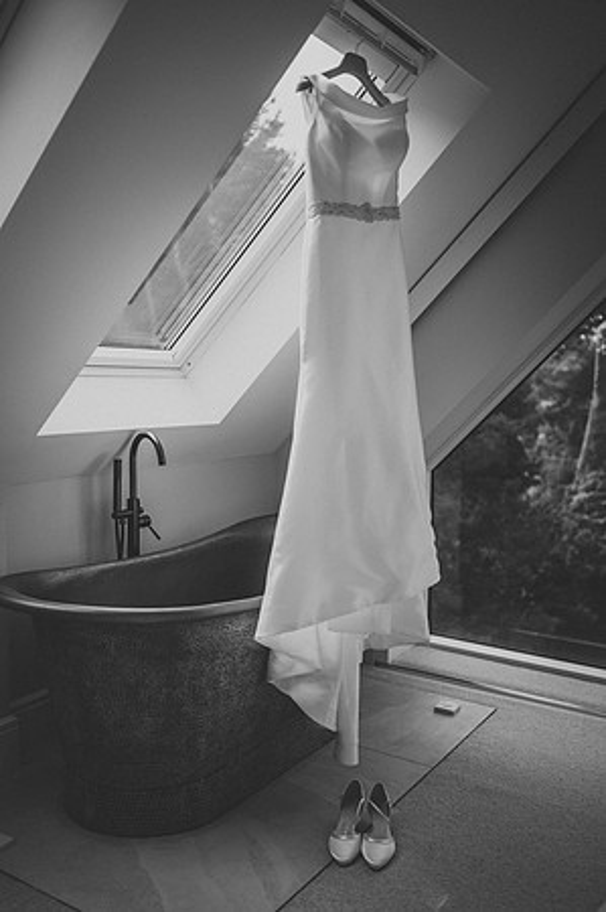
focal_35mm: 35
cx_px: 303
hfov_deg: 37.8
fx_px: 886
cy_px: 456
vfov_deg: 54.5
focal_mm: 35
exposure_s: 1/2500
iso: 100
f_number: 1.8
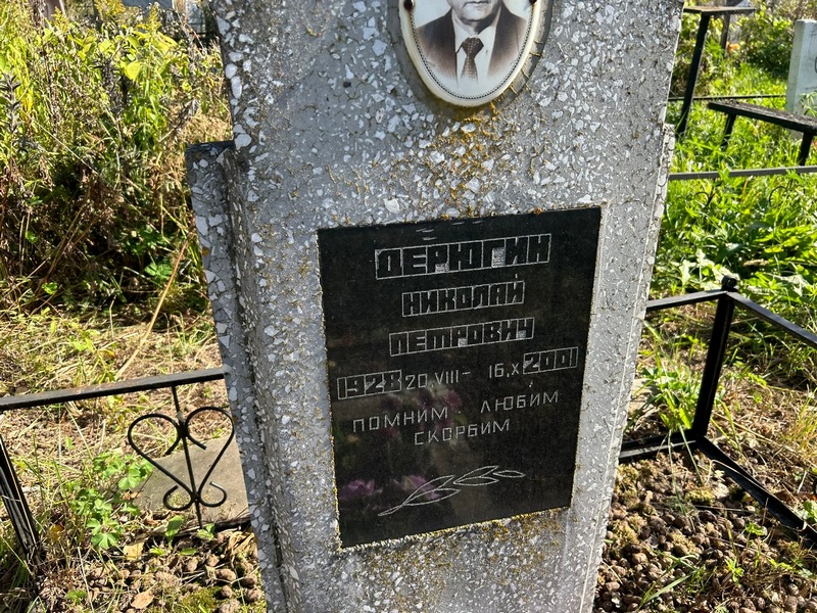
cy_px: 306
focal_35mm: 26
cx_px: 408
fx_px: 614
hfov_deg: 67.3
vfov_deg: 53.1
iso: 50
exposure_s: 1/1377
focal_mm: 5.7
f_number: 1.5
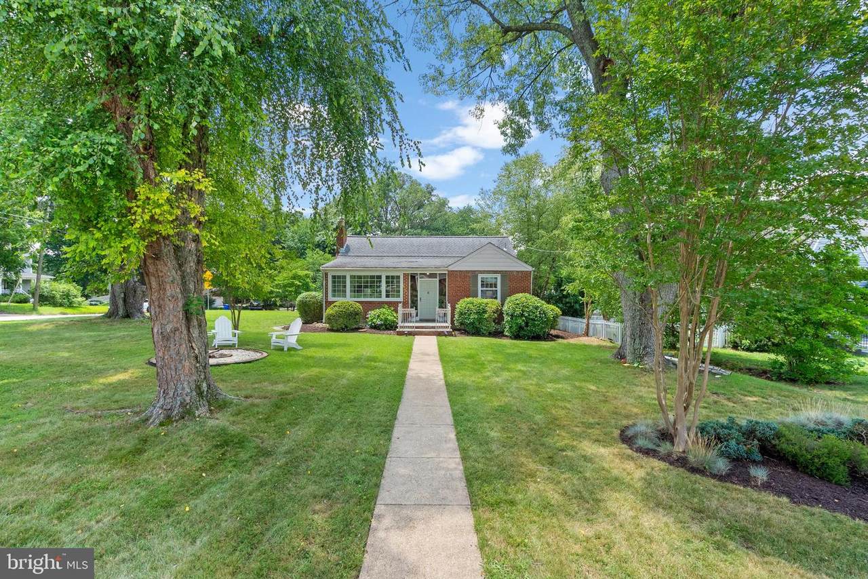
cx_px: 434
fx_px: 386
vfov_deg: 73.8
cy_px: 290
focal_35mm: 16
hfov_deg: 96.7
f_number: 8
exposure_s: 1/160
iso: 800
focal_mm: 16
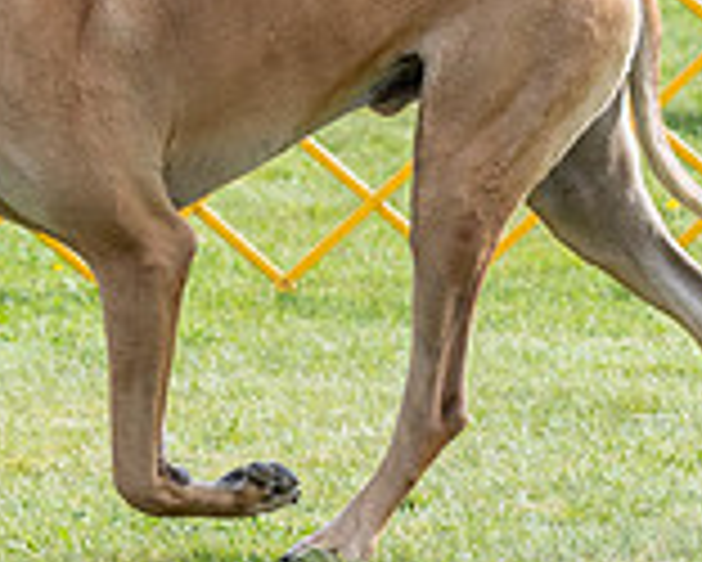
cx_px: 54
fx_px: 10686
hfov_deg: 3.8
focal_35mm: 514
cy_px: -220
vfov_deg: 3.0
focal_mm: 112
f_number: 5.6
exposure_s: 1/1250
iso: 500
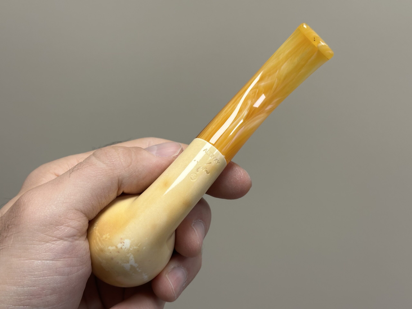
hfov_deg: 39.7
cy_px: 154
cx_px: 206
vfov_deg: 30.3
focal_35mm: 48
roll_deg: +6.8
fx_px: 571
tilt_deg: -22.0
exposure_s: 1/121
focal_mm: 6.86
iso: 80
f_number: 1.78
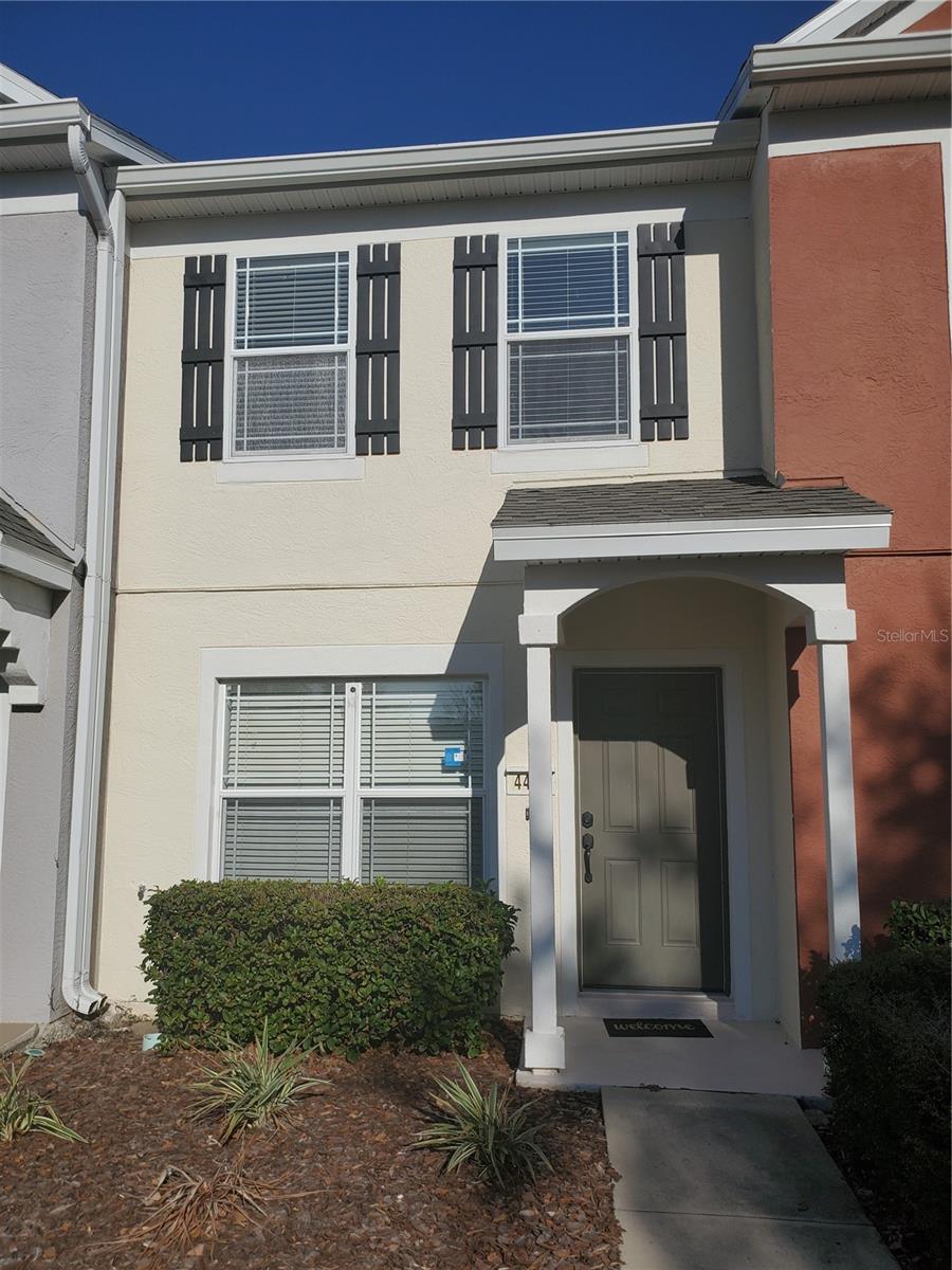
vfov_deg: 67.3
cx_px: 476
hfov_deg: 53.1
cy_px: 635
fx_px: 953
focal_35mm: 26
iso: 50
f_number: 2.4
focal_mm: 4.3
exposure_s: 1/4281
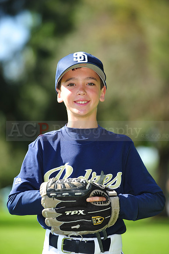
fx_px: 1410
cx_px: 84
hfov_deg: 6.9
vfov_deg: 10.3
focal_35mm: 200
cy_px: 127
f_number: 4.5
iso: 200
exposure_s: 1/500
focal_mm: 200
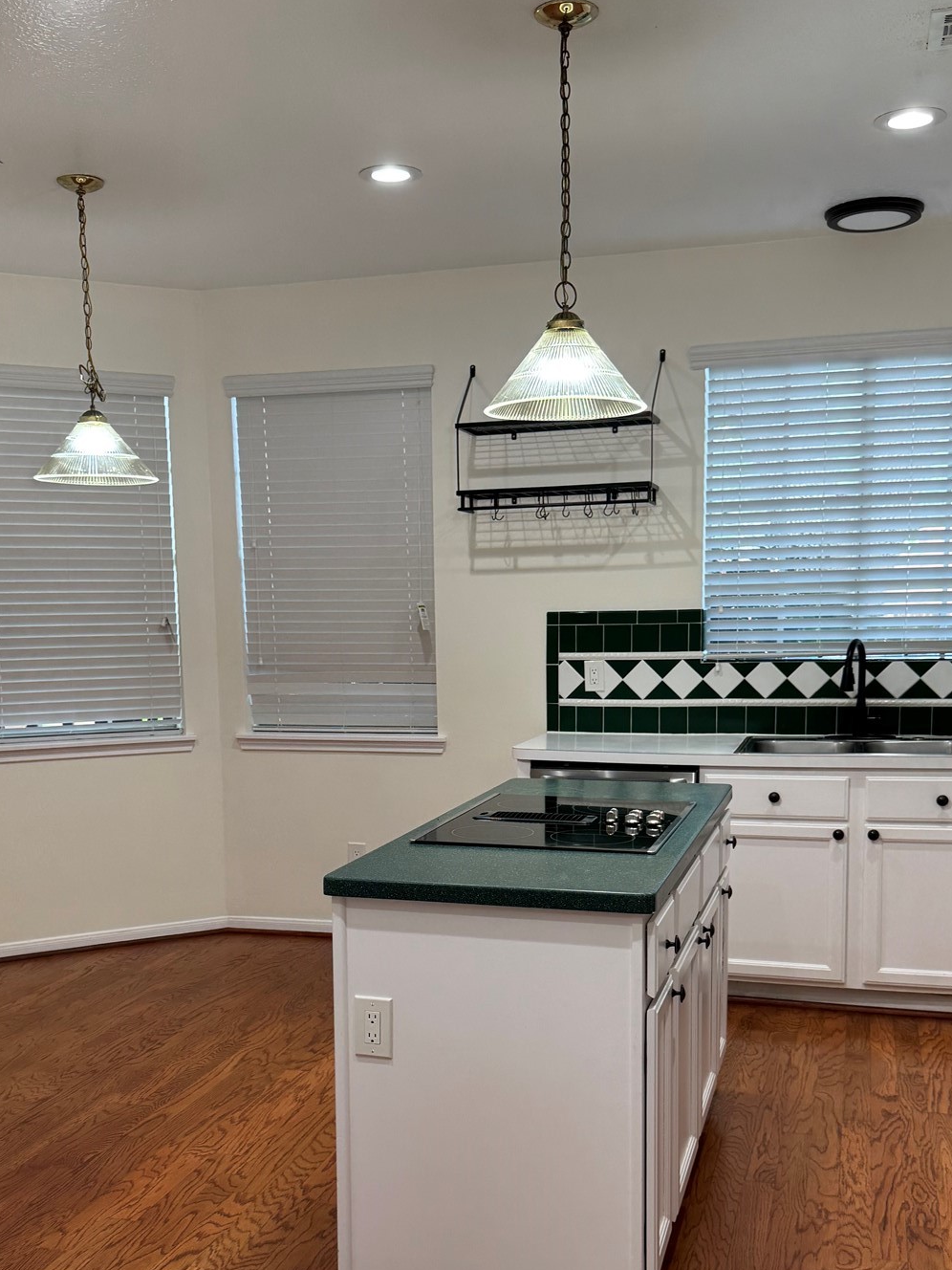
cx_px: 454
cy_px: 800
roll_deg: +0.4
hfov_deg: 38.7
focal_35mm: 37
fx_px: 1357
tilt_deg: -8.4
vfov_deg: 49.6
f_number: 1.78
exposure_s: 1/120
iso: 160
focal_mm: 6.76
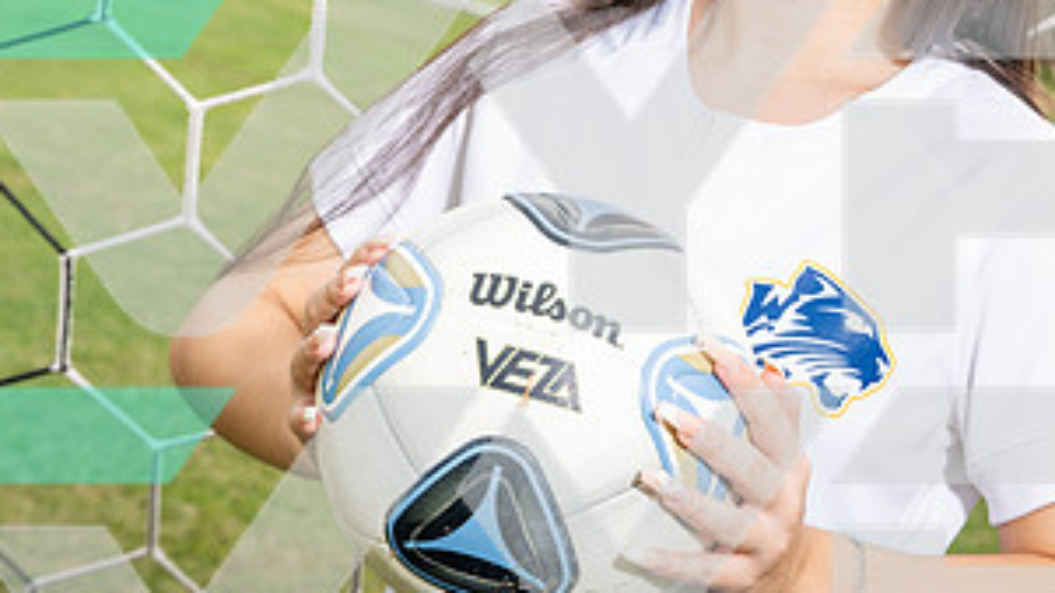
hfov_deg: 23.2
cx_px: 775
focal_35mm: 91
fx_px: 2545
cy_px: 149
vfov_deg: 13.2
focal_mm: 45
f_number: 6.3
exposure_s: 1/250
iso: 100
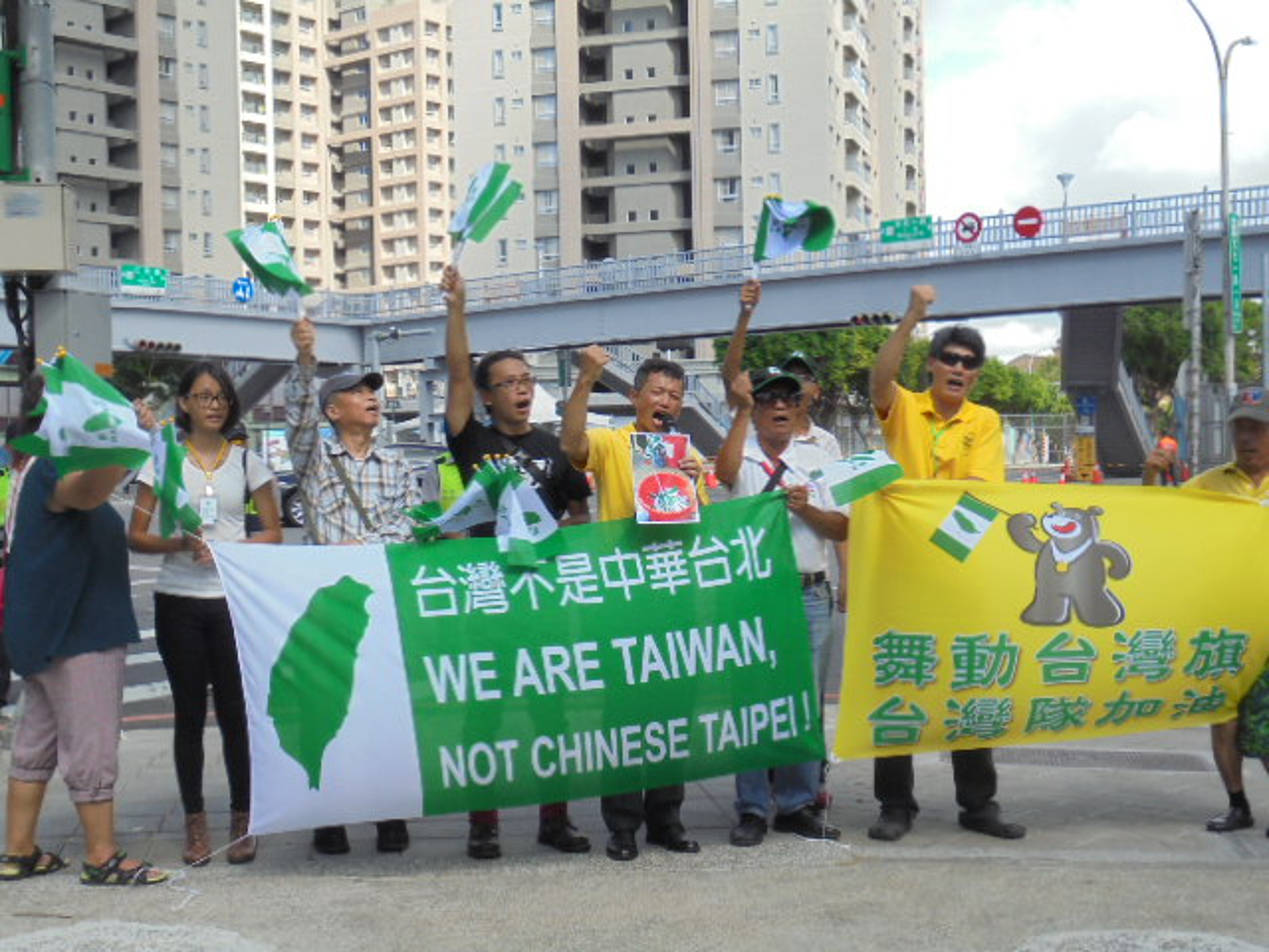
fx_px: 1576
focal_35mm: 43
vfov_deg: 33.6
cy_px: 476
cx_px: 634
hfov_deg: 43.9
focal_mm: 7.8
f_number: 4.5
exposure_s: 1/250
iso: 100
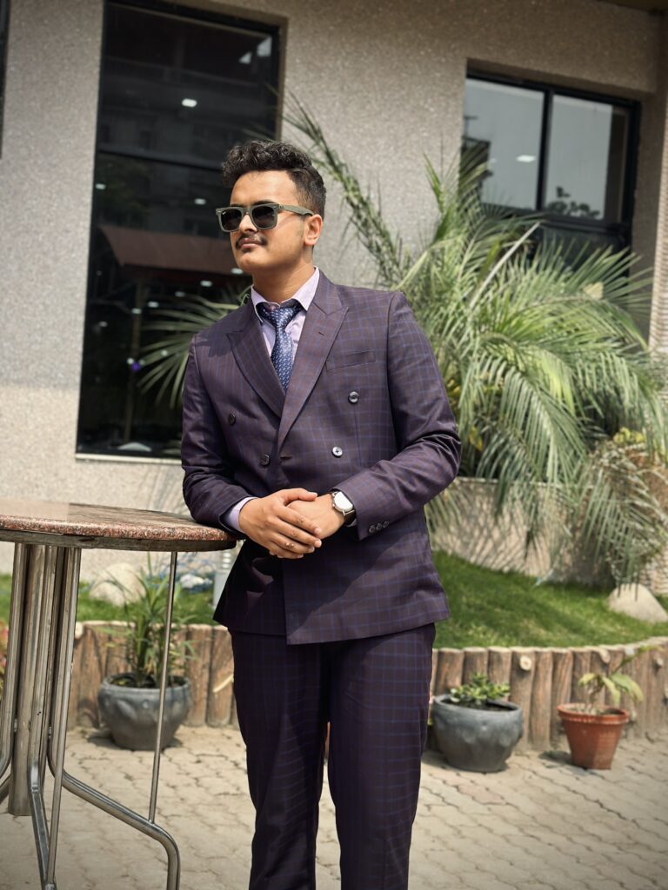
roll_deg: -3.8
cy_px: 445
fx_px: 1235
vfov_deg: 39.7
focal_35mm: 48
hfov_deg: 30.3
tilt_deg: -0.3
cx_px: 334
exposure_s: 1/1783
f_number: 1.78
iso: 80
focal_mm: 6.86
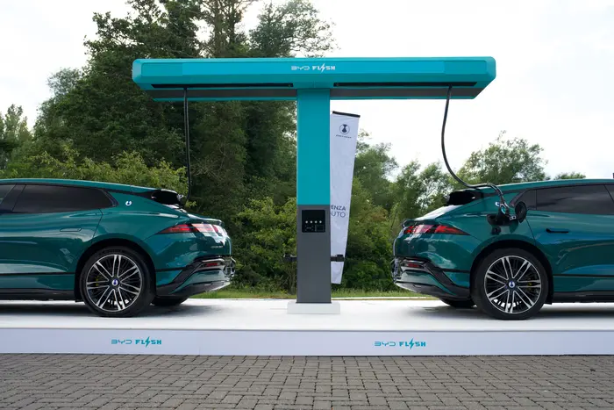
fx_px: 529
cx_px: 307
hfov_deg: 60.3
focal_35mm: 31
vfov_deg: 42.3
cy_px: 205
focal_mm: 31
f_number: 5
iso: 250
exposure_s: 1/200
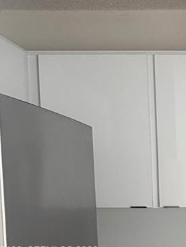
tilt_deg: -5.2
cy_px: 251
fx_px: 573
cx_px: 280
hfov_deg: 16.7
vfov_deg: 23.3
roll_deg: +0.2
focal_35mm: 80
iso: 800
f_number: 1.78
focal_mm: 6.76
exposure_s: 1/40
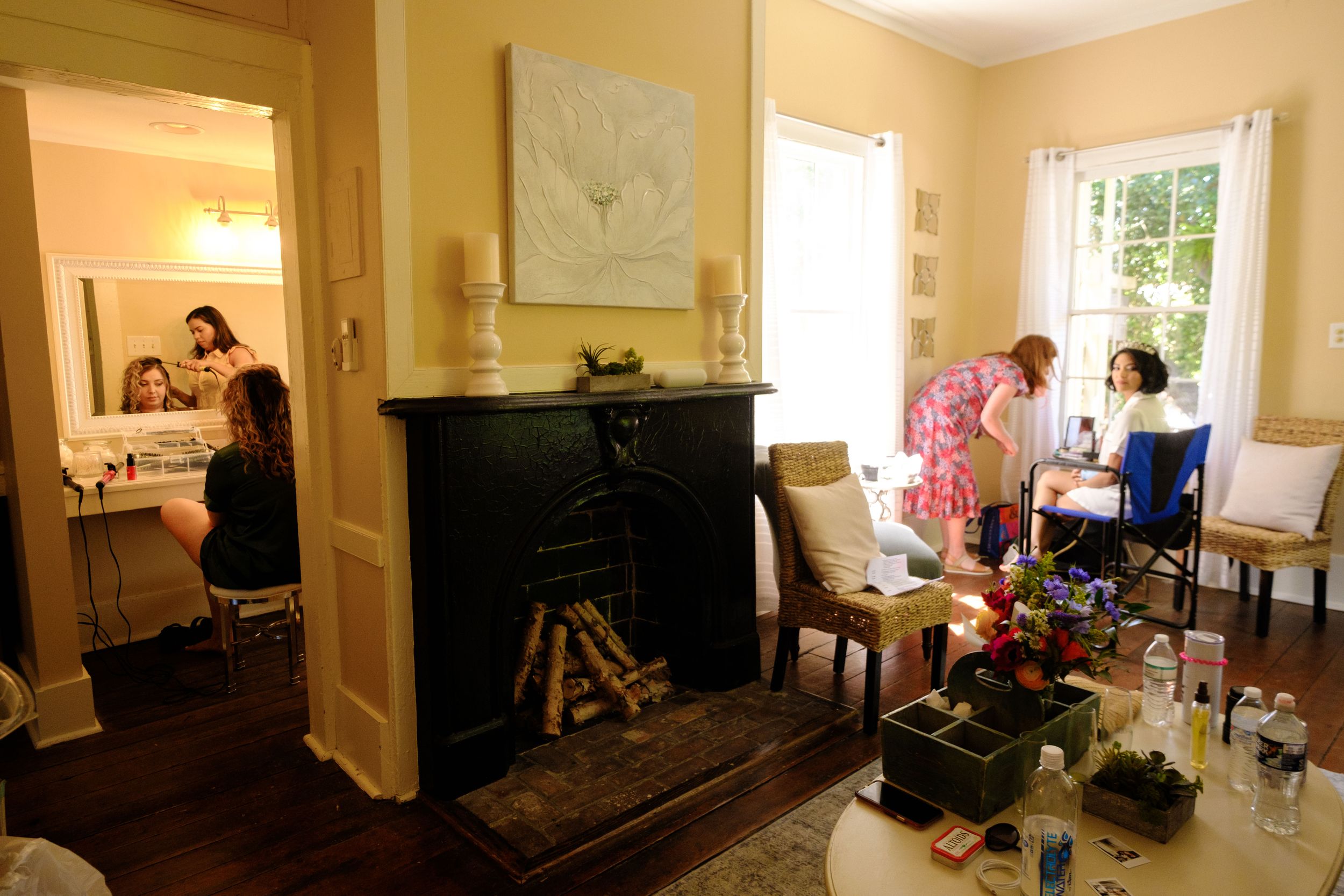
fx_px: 821
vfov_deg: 57.2
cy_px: 448
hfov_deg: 78.6
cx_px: 672
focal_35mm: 22
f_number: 4
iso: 1250
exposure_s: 1/160
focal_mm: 14.5
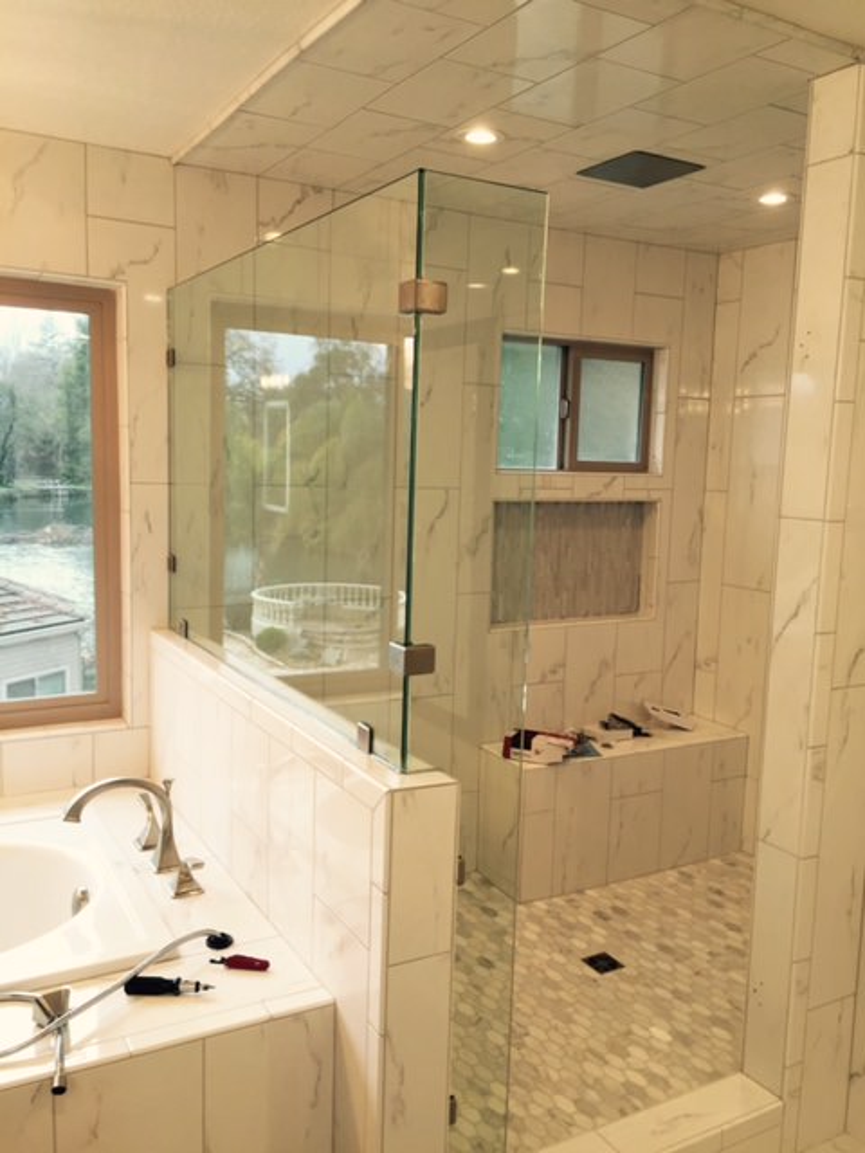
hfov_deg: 48.2
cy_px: 576
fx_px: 966
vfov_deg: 61.7
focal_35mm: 29
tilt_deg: -7.1
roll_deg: -1.3
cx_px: 432
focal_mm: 4.15
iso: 40
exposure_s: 1/60
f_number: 2.2
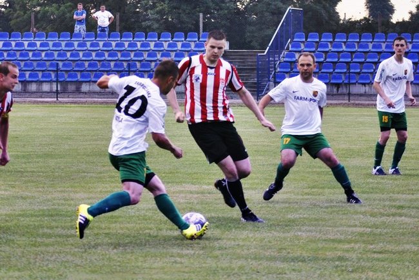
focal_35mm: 98
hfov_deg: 20.9
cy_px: 140
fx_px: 1135
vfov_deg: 14.0
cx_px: 210
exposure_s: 1/500
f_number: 4.2
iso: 220
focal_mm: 65
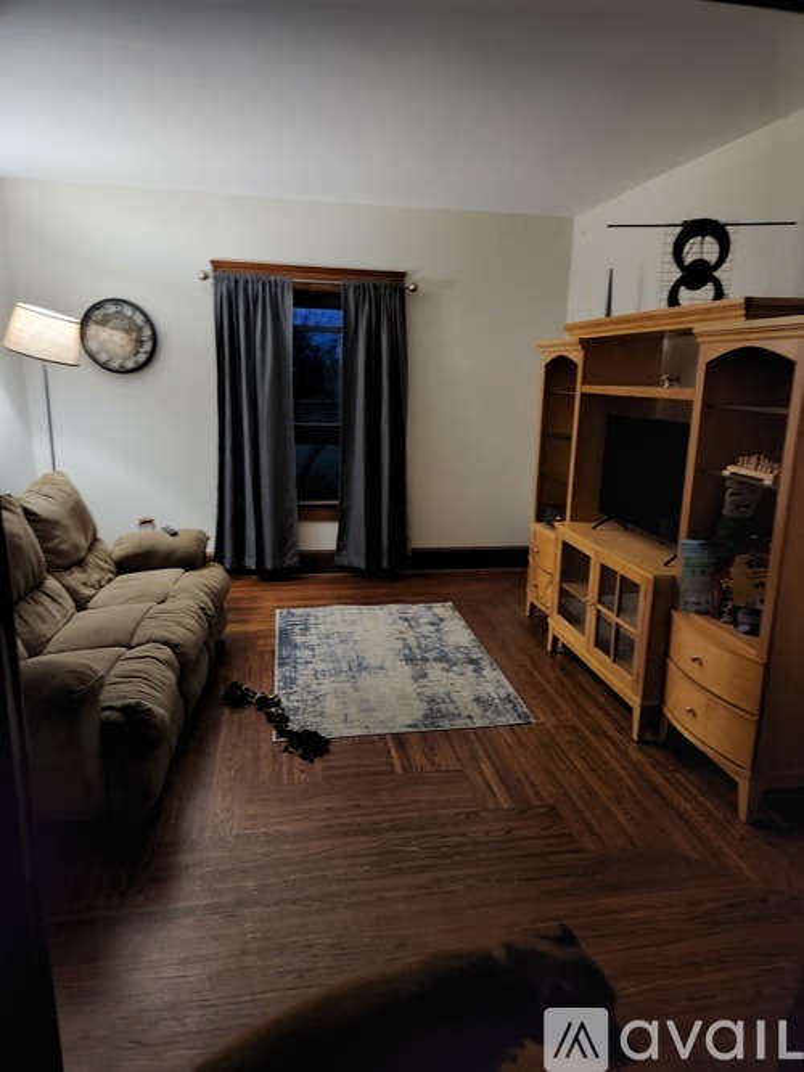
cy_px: 536
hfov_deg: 58.9
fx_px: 712
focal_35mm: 23
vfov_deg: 73.9
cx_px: 402
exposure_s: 1/24
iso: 800
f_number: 1.8
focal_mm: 5.4
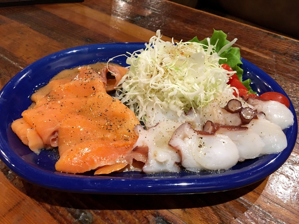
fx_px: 250
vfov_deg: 48.2
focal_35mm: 29
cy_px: 112
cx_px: 150
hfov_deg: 61.7
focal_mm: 4.15
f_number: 2.2
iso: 200
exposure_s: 1/30
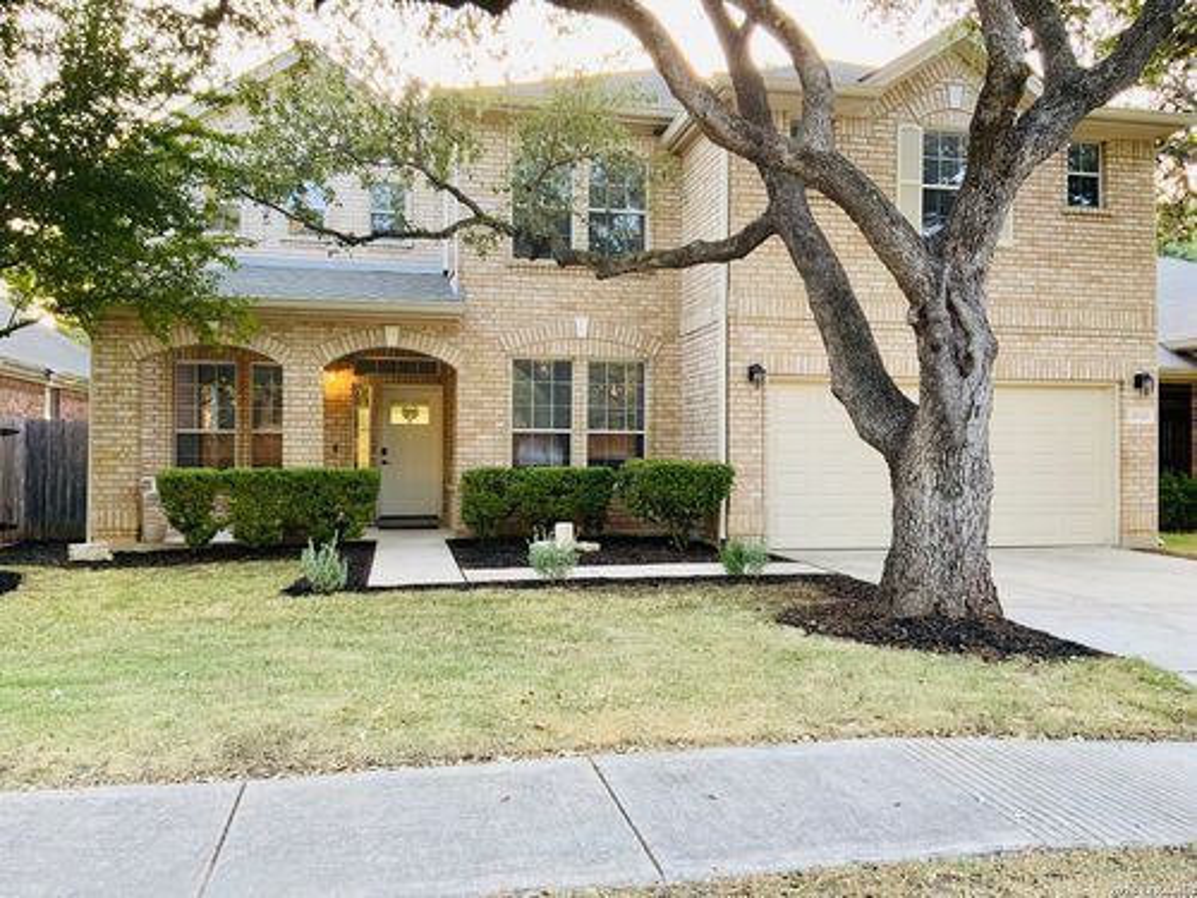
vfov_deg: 48.2
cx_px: 598
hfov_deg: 61.7
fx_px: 1003
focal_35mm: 29
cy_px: 449
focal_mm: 3
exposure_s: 1/122
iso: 64
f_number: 1.8
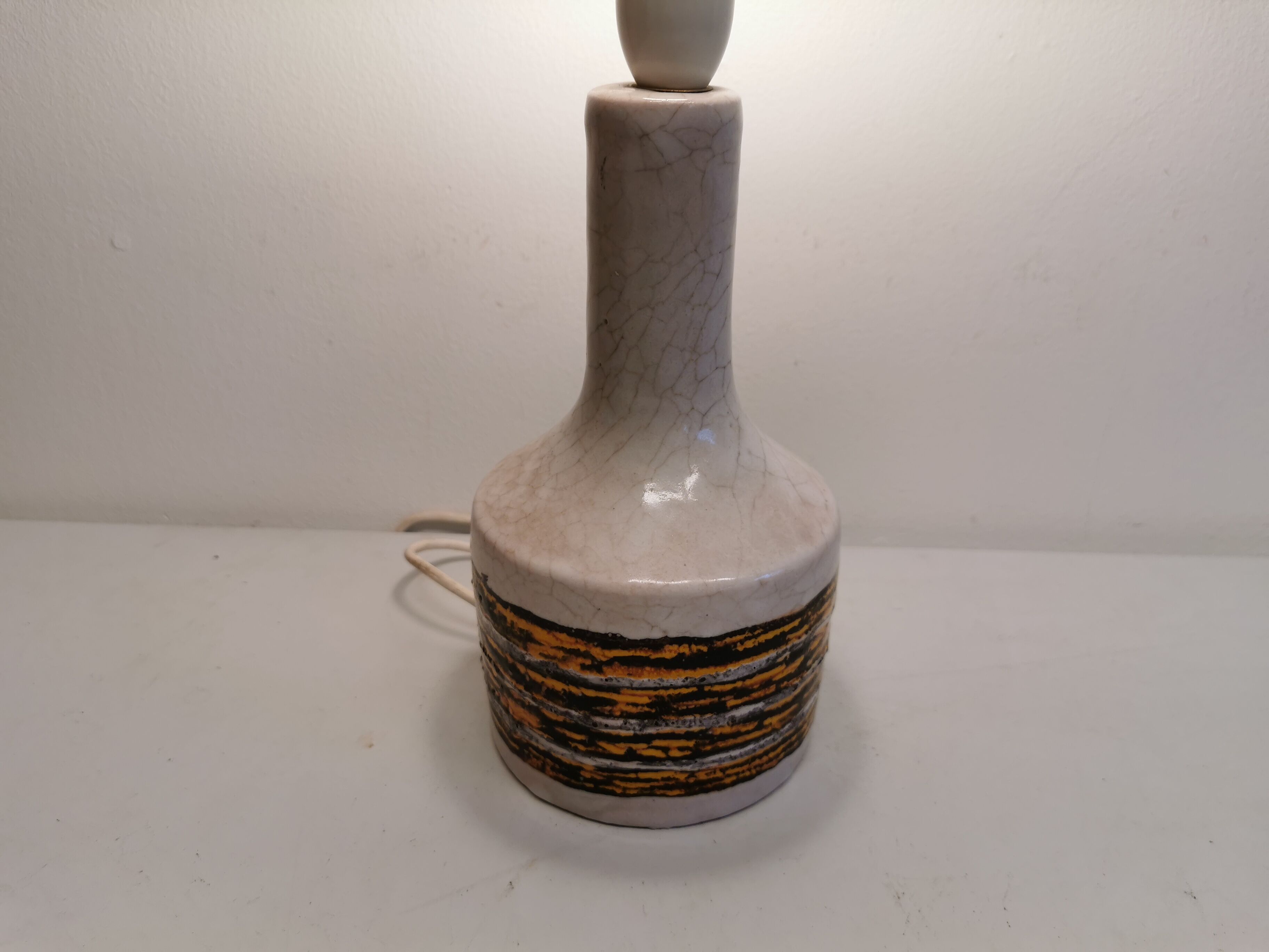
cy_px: 476
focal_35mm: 27
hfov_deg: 65.3
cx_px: 634
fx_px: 990
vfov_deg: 51.4
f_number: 1.6
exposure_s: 1/156
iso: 50
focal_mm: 5.56
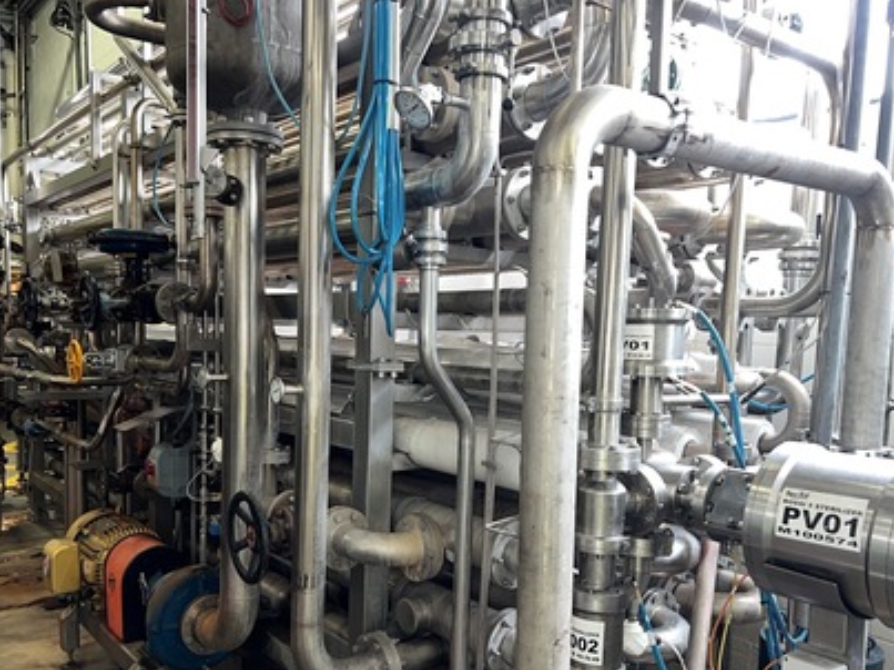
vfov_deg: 45.3
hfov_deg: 58.3
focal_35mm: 31
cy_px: 390
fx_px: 800
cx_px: 419
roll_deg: -1.0
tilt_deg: -7.0
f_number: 1.5
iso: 50
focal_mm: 5.7
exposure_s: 1/24
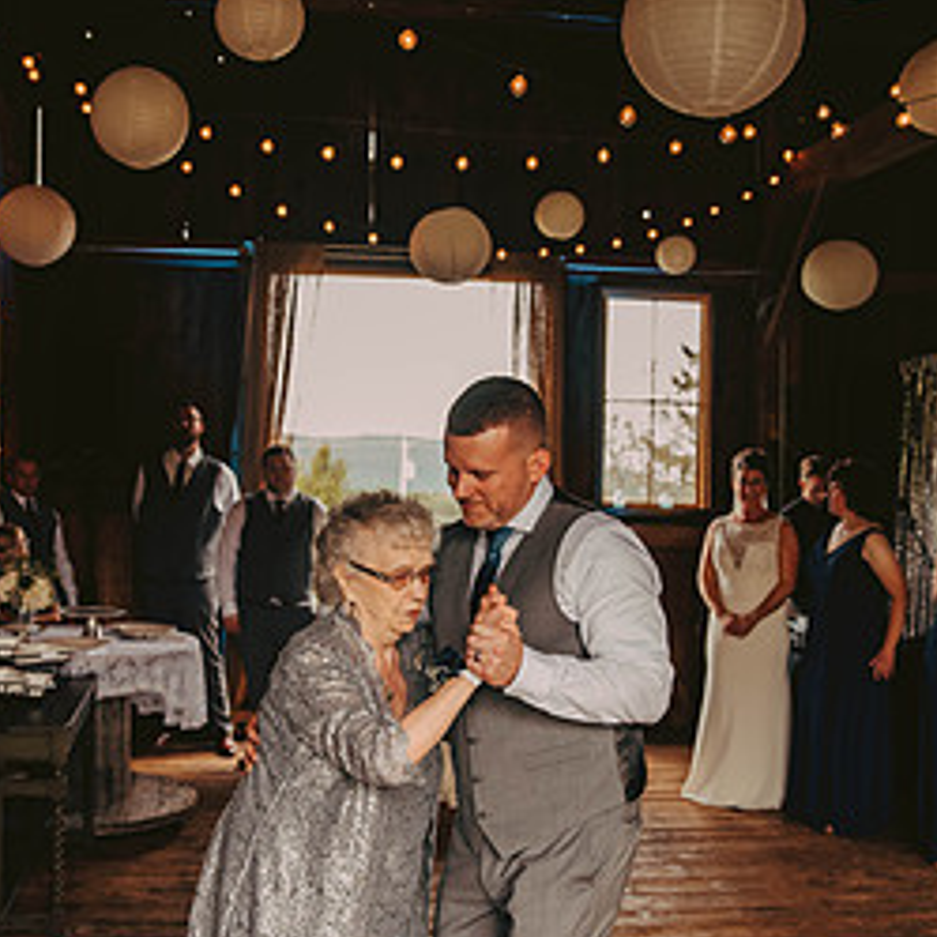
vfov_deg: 39.0
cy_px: 568
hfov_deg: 39.1
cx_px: 429
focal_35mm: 43
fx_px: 1317
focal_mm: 28
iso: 800
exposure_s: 1/200
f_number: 2.8
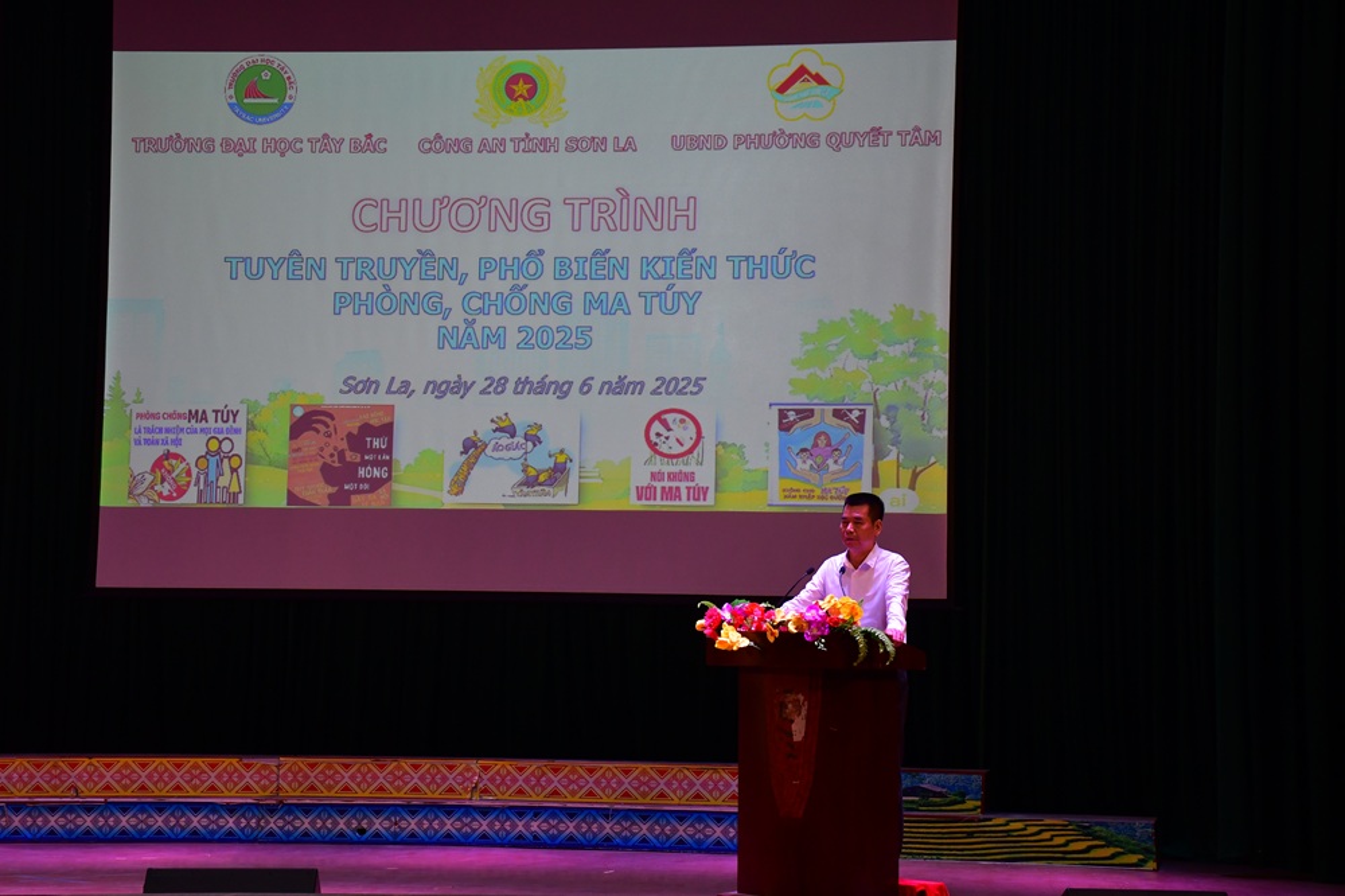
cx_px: 672
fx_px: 2689
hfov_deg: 28.1
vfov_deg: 18.9
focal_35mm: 72
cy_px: 448
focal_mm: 48
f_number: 8
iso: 1250
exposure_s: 1/60
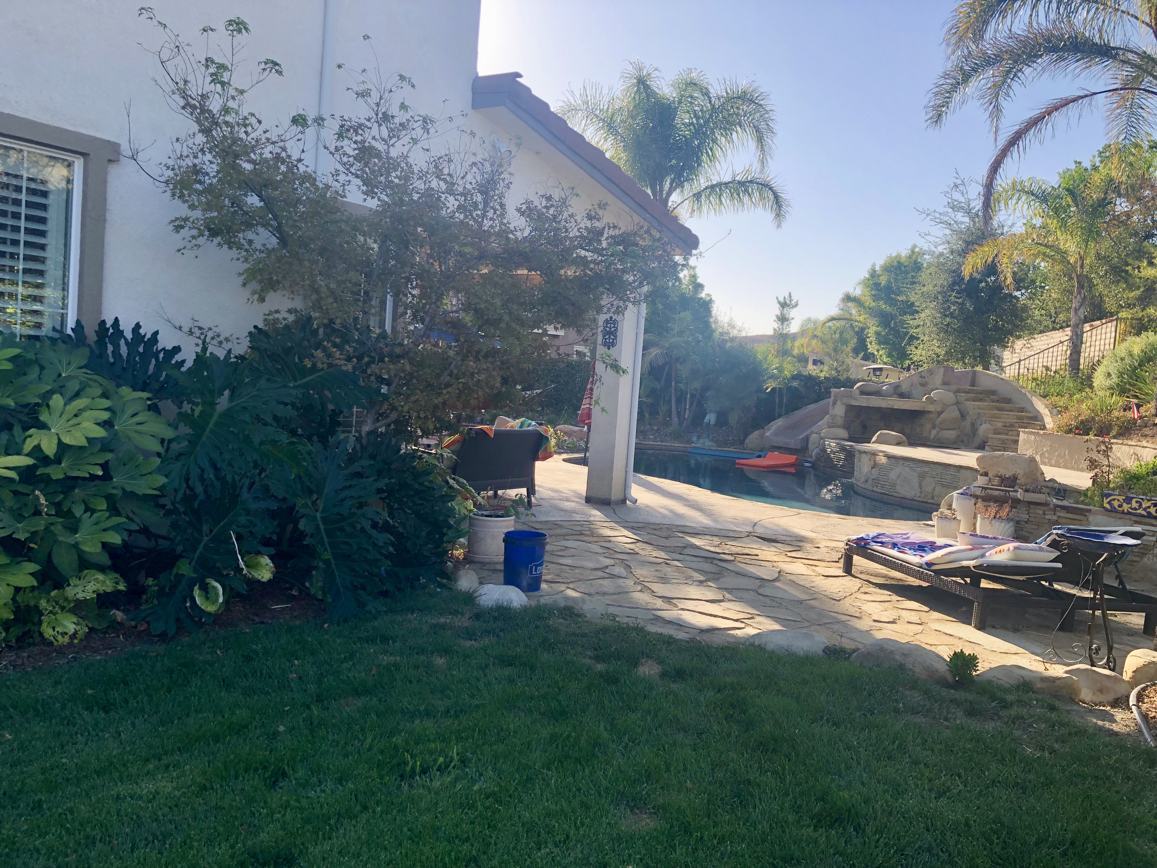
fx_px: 936
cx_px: 578
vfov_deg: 49.7
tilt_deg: -2.4
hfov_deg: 63.4
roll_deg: -4.6
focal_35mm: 28
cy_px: 434
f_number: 1.8
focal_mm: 4
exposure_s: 1/725
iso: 20
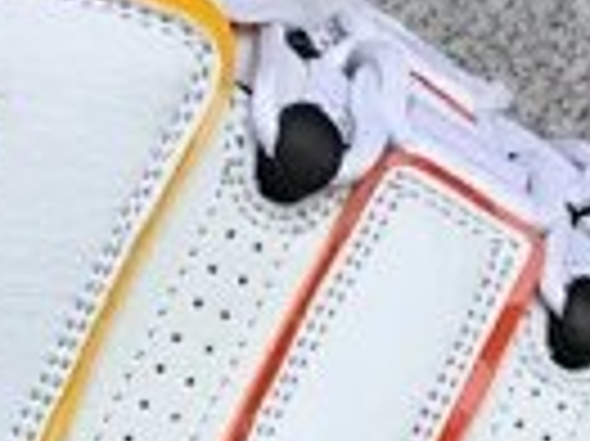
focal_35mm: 152
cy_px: 670
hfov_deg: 13.0
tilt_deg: -19.5
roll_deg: -0.8
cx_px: 329
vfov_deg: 9.5
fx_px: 2588
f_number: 2.4
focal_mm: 3.3
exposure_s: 1/673
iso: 25
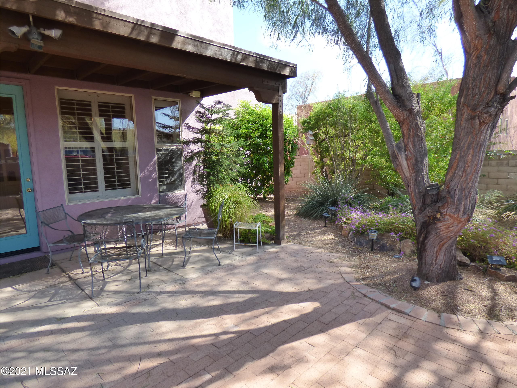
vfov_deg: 66.0
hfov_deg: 81.7
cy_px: 194
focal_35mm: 20
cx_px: 258
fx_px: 299
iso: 200
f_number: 2.8
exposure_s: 1/400
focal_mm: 3.58
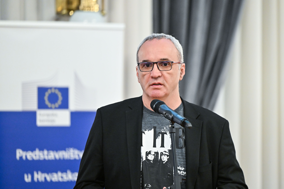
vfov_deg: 6.9
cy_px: 94
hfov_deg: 10.3
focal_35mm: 200
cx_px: 142
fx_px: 1578
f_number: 2.8
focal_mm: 200
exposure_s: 1/160
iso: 2500
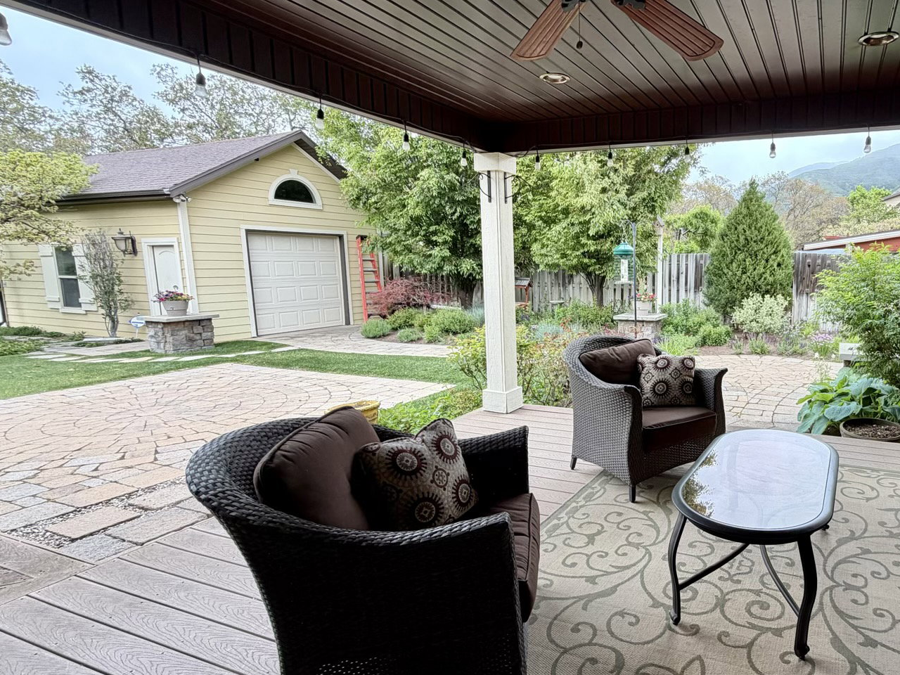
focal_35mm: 21
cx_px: 648
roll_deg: -0.3
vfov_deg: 63.4
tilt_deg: -9.0
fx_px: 546
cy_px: 343
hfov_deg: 74.7
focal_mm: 2.22
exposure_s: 1/167
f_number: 2.2
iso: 40
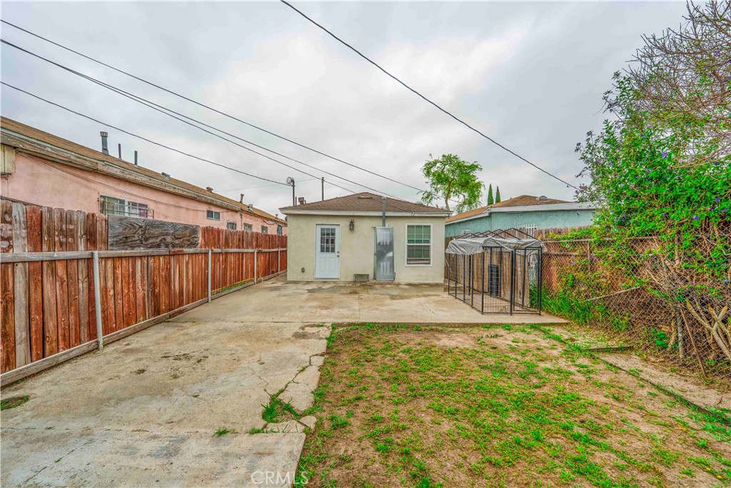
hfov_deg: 104.2
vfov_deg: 81.2
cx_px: 366
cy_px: 244
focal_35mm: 14
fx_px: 284
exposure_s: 1/60
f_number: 8
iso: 100
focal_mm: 14
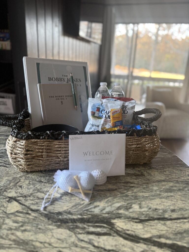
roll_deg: -3.6
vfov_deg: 71.6
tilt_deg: -19.0
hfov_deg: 56.8
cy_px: 126
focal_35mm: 24
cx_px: 94
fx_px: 175
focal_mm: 6.76
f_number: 1.78
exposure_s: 1/60
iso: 320
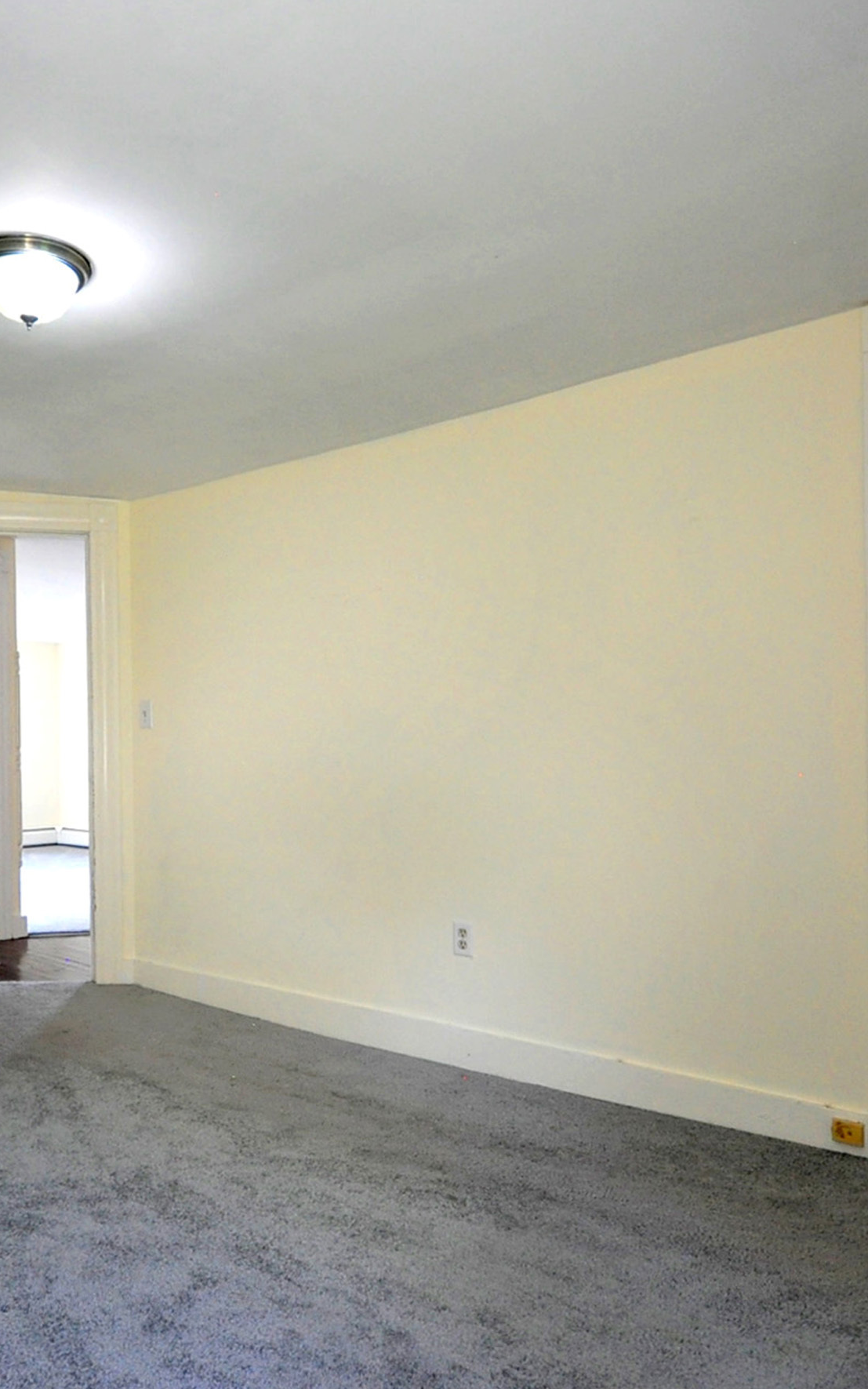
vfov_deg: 72.5
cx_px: 192
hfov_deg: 47.0
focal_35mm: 25
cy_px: 736
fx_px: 946
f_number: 4
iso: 1000
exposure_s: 1/125
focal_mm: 10
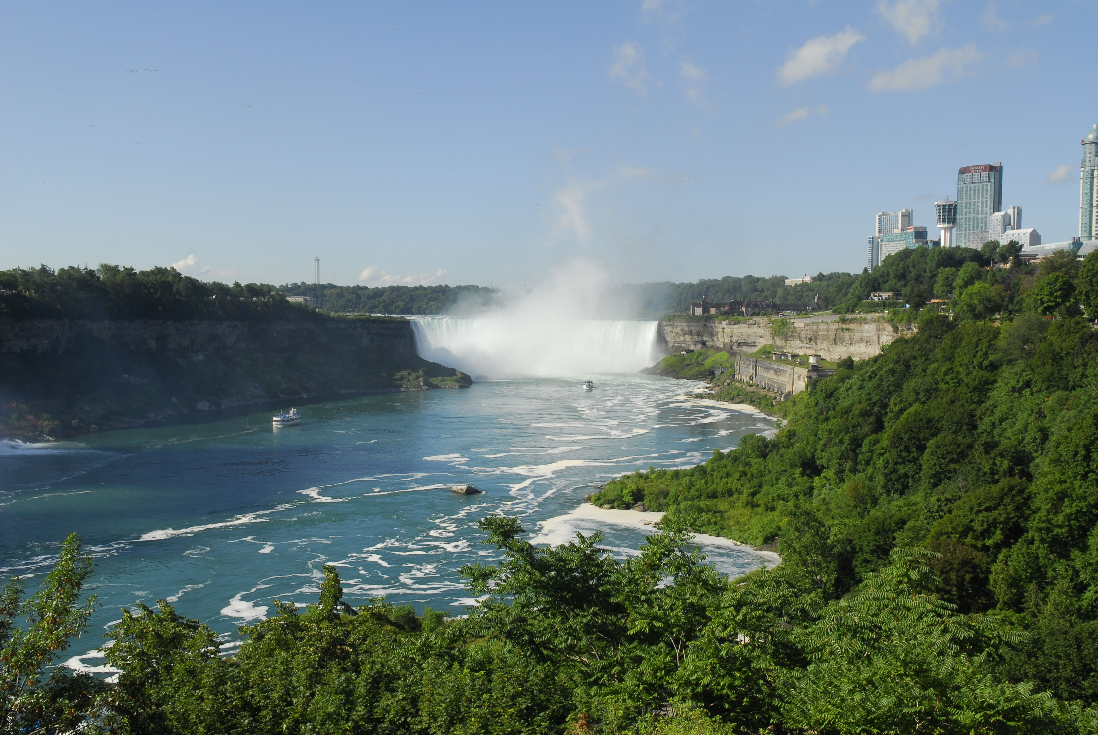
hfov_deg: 53.1
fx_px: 1099
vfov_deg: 37.0
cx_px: 549
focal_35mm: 36
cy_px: 368
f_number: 10
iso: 200
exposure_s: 1/250
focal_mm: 24
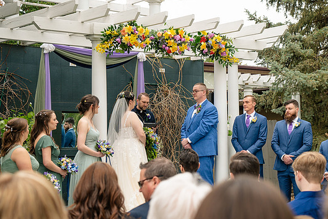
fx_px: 729
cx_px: 199
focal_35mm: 80
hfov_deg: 25.3
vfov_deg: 17.1
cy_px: 104
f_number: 5
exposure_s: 1/100
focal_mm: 64
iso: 100
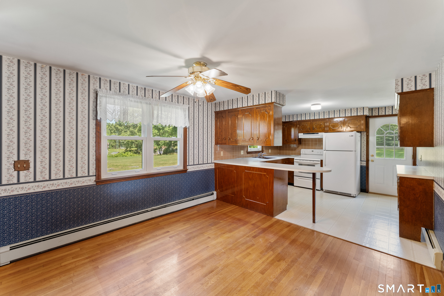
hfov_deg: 104.3
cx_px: 222
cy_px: 148
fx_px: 173
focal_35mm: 14
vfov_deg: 81.2
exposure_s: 1/4
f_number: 8
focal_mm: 14
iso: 800
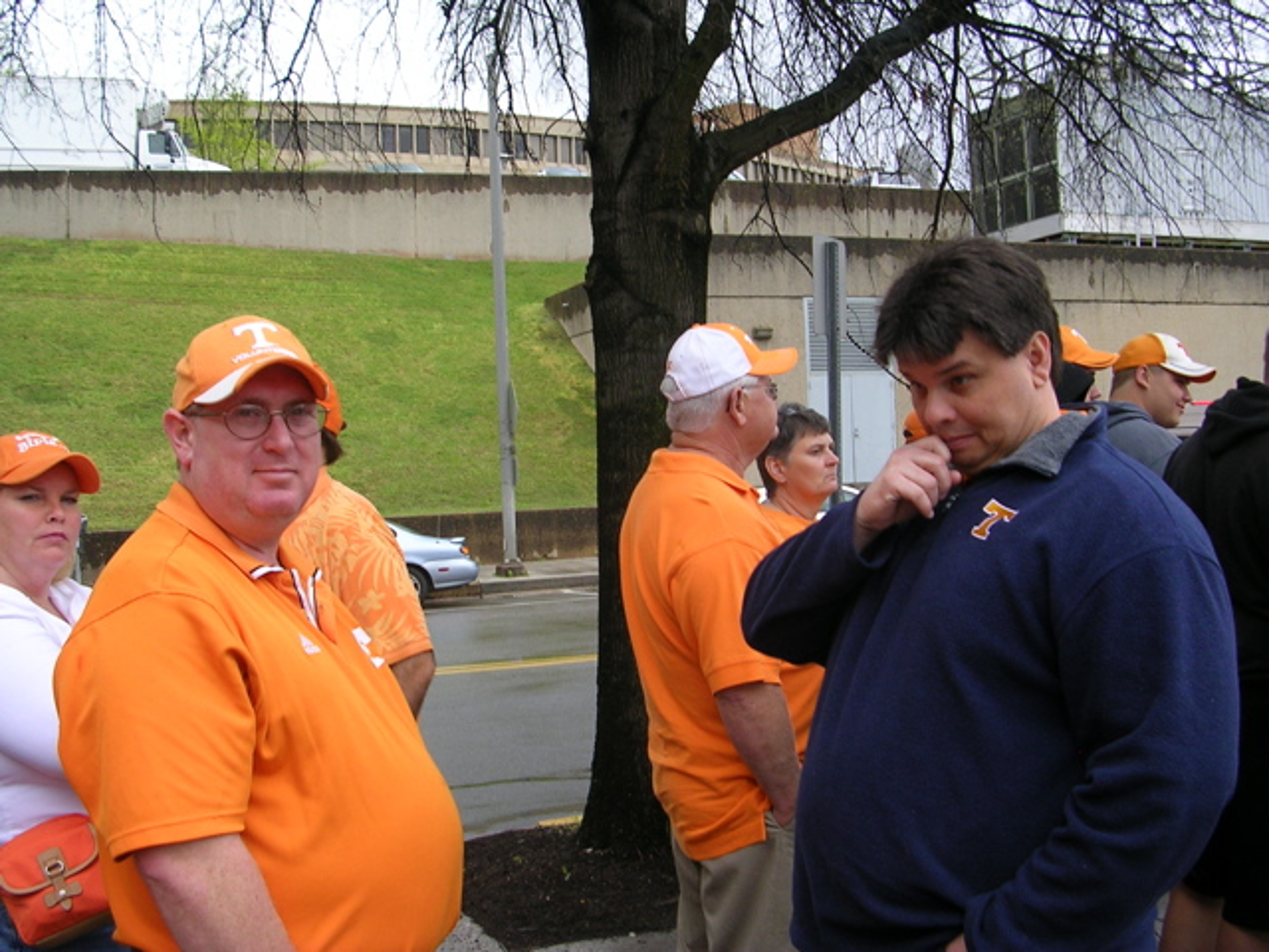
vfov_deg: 37.7
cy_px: 476
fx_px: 1393
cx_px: 634
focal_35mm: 38
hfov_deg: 49.0
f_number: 2.8
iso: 50
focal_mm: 5.8
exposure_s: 1/190
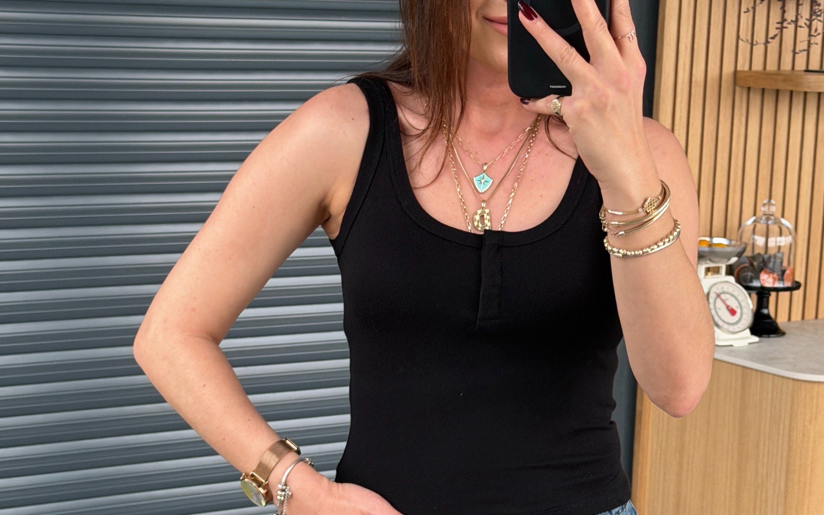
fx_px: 1864
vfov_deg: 15.7
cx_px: 444
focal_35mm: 83
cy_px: 351
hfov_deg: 24.9
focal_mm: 6.76
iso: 200
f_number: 1.78
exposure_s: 1/60
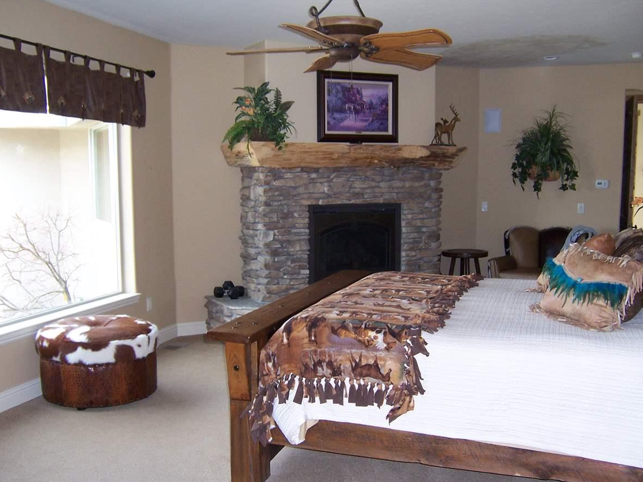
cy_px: 261
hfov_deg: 51.3
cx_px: 296
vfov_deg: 39.6
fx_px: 669
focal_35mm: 36
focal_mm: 5.5
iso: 140
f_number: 2.8
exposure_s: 1/60
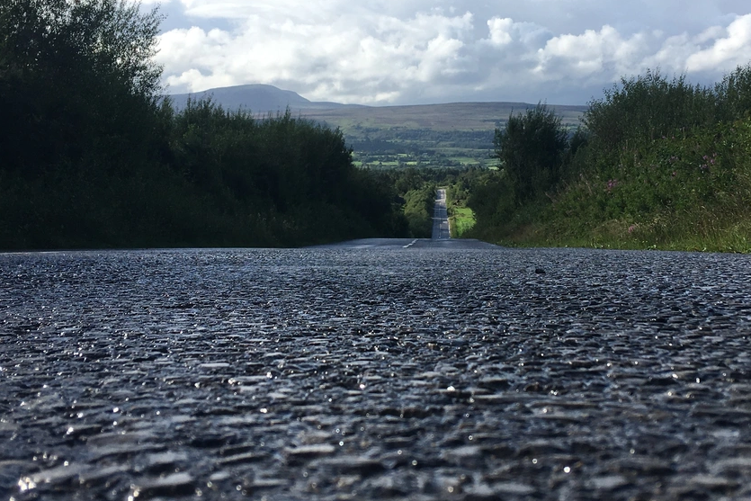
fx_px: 1085
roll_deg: +1.2
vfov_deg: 25.9
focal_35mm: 52
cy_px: 174
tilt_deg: -4.2
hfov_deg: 38.1
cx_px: 426
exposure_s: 1/1709
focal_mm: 4.2
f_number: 2.2
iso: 25
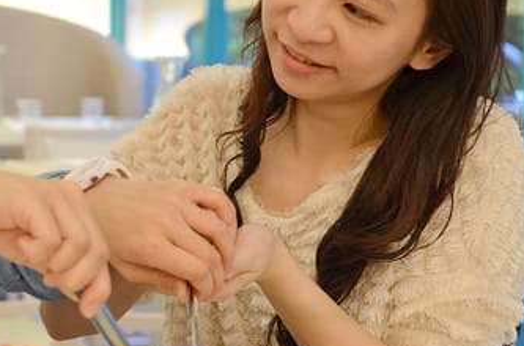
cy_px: 174
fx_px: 1465
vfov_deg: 13.5
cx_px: 35
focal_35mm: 101
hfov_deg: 19.8
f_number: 3.2
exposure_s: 1/80
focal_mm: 35
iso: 1250
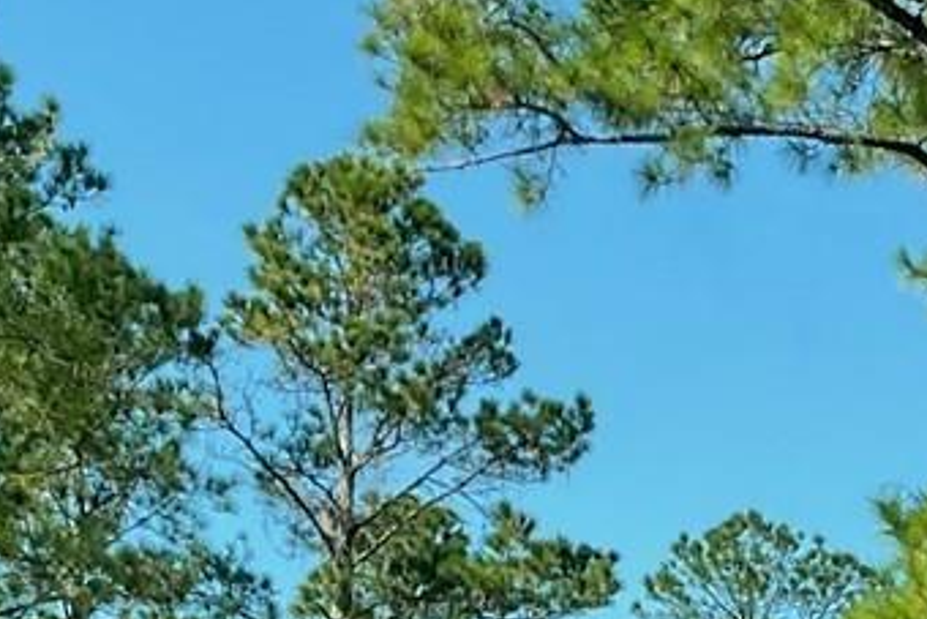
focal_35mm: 142
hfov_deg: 14.3
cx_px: 810
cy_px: 867
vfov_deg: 9.5
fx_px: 3658
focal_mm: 3
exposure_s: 1/635
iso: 16
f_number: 1.8
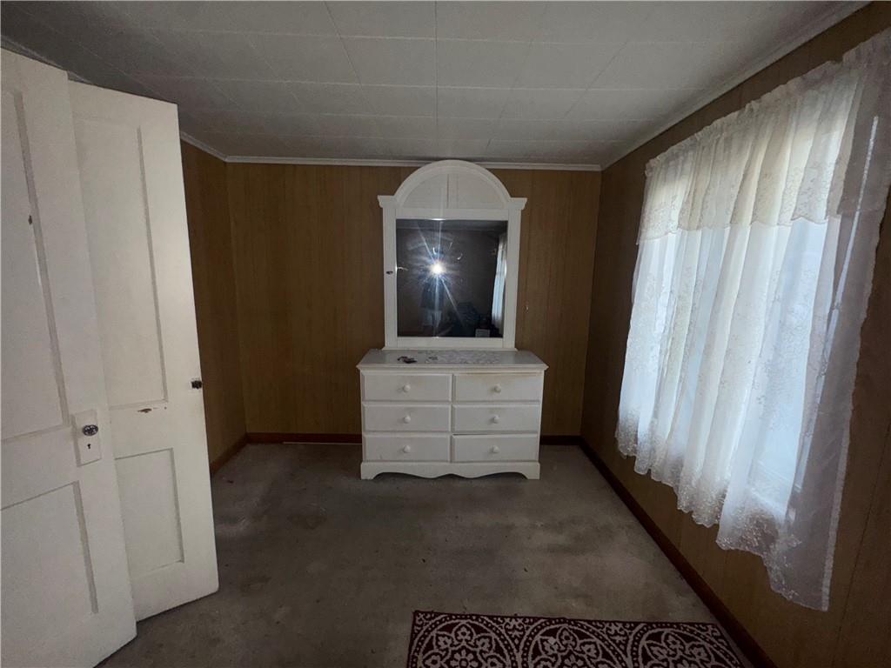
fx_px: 360
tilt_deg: -10.0
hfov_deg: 102.1
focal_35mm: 14
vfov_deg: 85.7
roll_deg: -1.8
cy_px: 334
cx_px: 446
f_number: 2.2
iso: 125
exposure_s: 1/60
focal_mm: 2.22
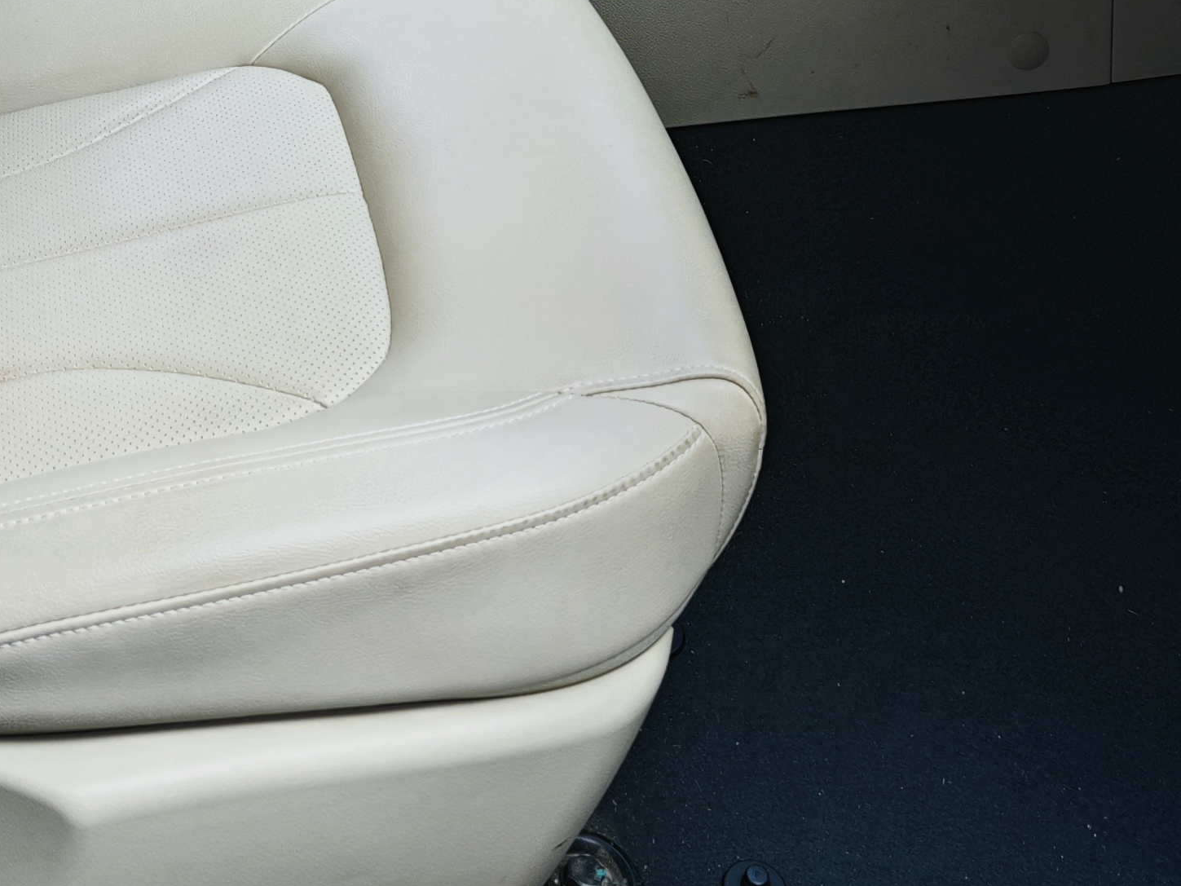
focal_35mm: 65
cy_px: -331
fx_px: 2218
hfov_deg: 29.7
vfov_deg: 20.3
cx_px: 425
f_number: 1.8
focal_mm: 5.43
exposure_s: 1/100
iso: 64
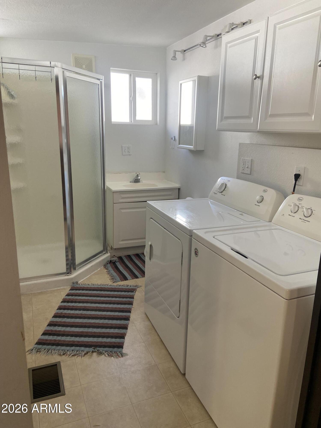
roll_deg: -0.6
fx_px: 321
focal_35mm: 26
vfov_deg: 67.3
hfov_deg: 53.1
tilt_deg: -14.0
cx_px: 160
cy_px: 214
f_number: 1.8
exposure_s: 1/121
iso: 125
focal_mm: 4.25
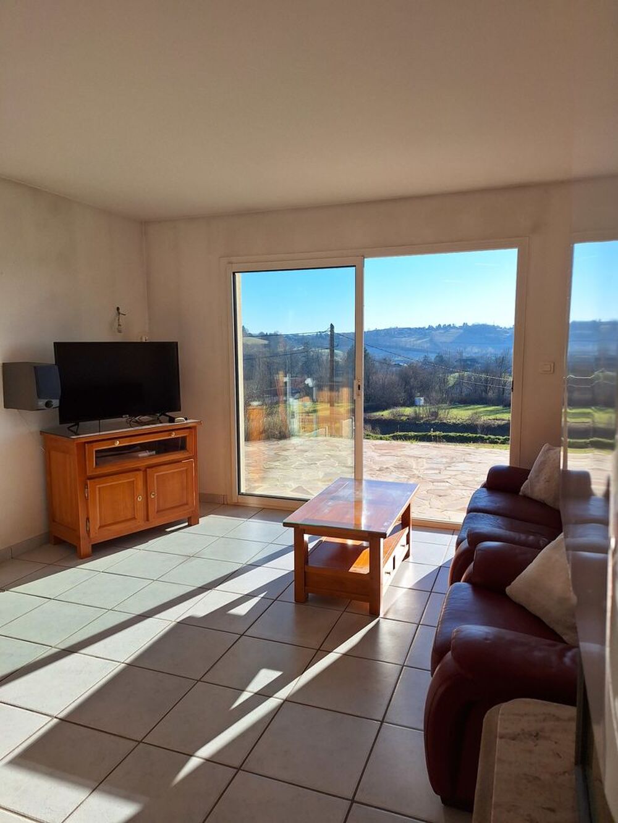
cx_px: 309
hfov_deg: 58.9
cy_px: 412
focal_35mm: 23
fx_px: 547
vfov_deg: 73.9
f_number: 1.8
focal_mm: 5.54
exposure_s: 1/2070
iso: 40
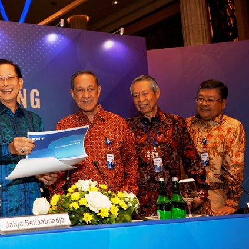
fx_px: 366
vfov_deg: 37.6
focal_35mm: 45
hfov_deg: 36.5
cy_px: 127
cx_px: 57
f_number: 4.5
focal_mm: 32
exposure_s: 1/100
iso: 800
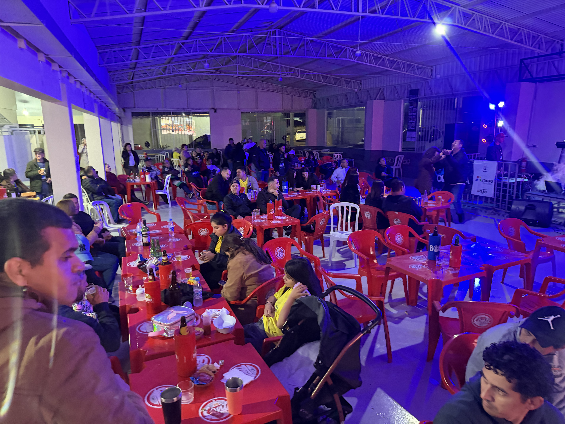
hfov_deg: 71.6
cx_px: 282
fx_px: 392
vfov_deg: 56.8
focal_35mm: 24
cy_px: 212
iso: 1000
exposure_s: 1/40
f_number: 1.78
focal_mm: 6.76
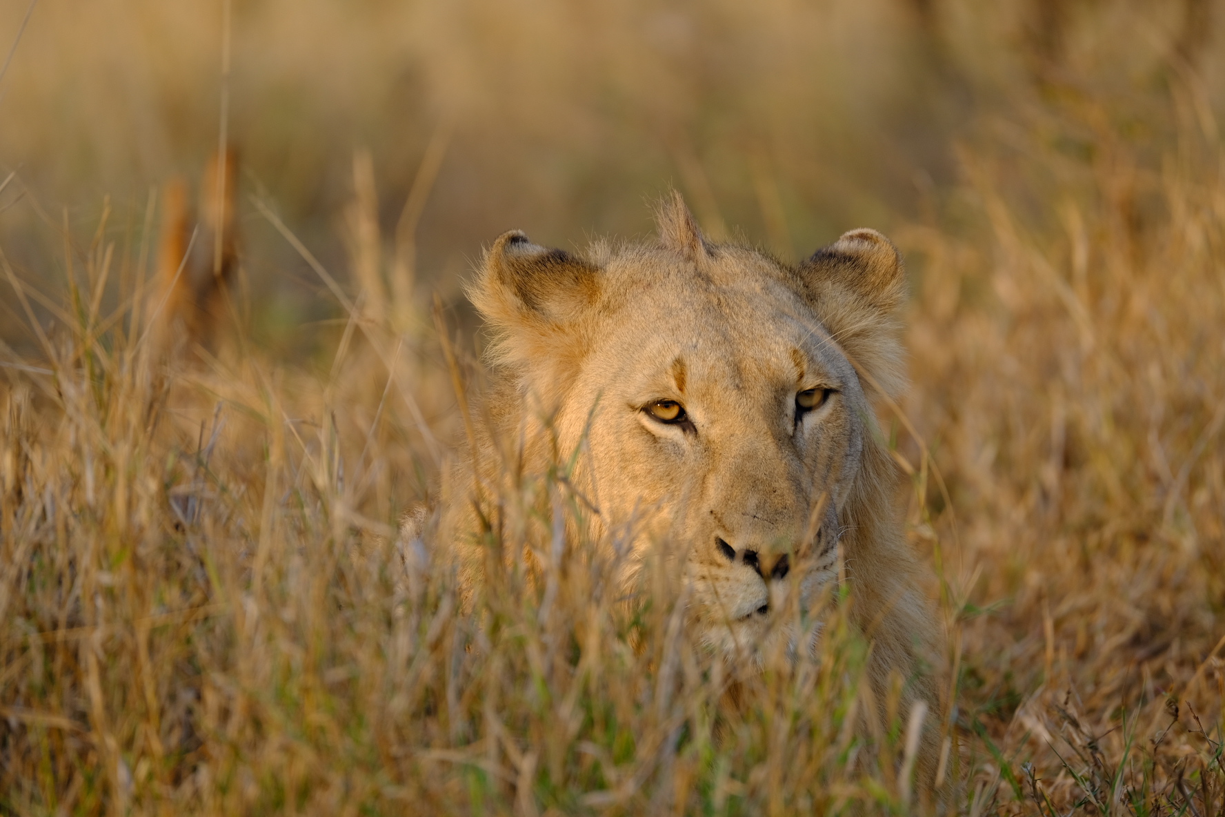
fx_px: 20415
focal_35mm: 600
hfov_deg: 3.4
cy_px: 408
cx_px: 612
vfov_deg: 2.3
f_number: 5.6
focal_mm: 400
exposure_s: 1/80
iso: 160
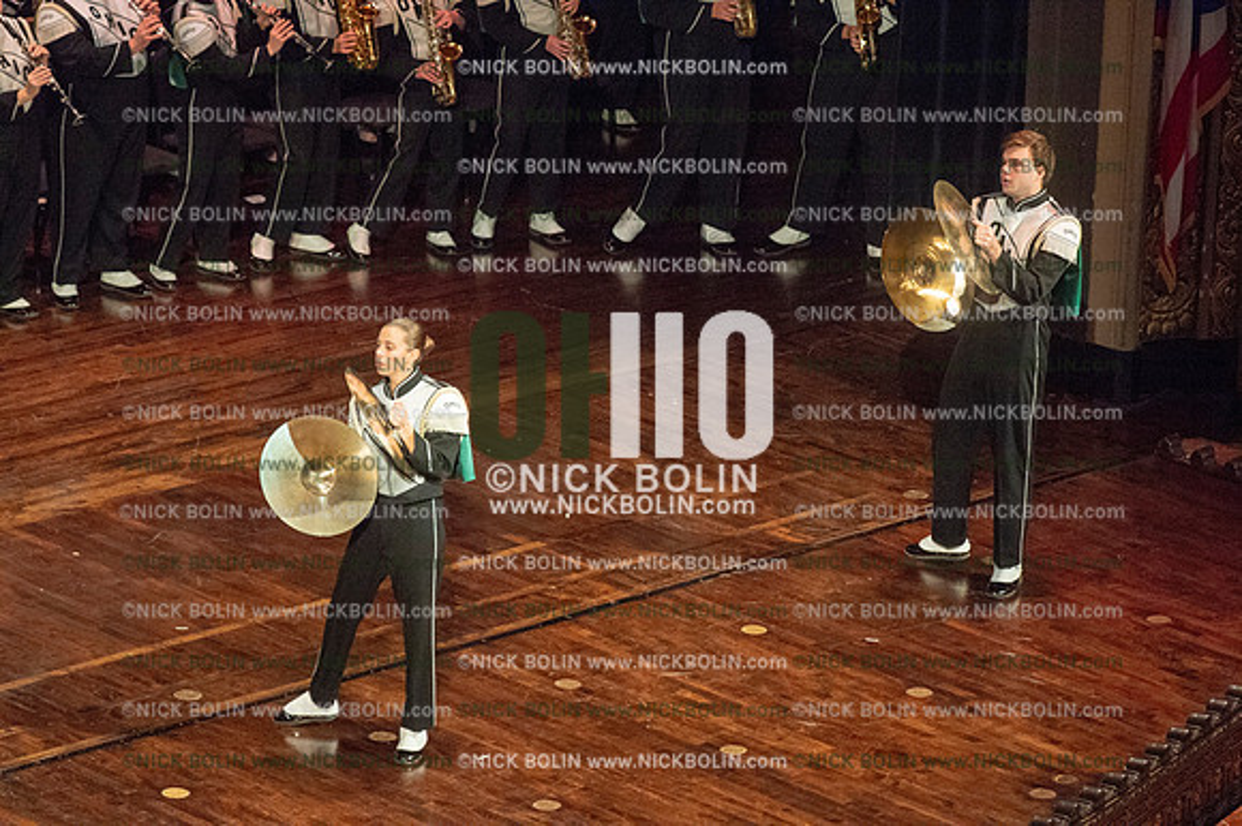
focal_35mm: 200
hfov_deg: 10.3
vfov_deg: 6.9
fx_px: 6896
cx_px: 621
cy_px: 413
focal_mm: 200
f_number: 5.6
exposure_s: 1/500
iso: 8000
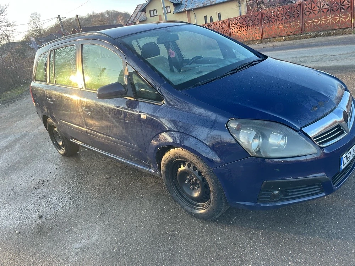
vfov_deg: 53.1
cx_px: 178
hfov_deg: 67.3
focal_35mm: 26
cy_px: 133
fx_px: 267
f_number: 1.6
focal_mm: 5.1
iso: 40
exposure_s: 1/201
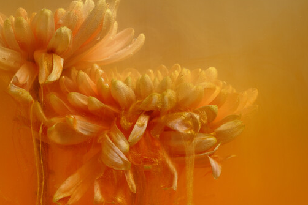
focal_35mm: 269
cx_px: 105
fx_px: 2302
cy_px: 105
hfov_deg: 7.7
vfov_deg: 5.1
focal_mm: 180
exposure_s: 1/160
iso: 64
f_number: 16
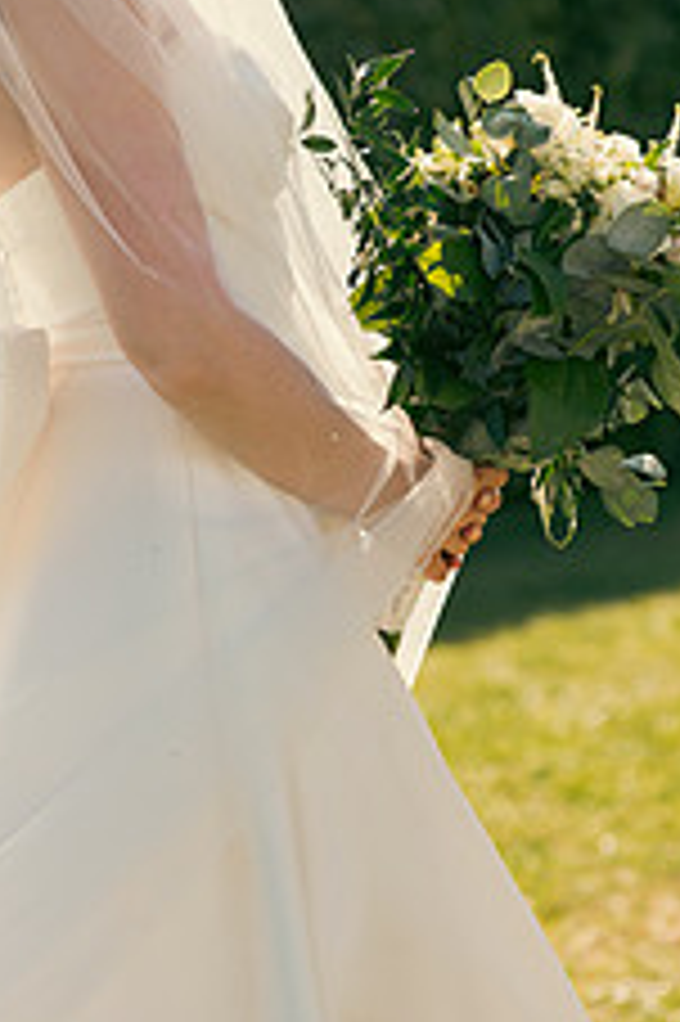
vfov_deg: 9.9
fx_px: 5902
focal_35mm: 208
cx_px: 153
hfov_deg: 6.6
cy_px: 293
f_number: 3.5
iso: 200
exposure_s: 1/800
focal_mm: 105
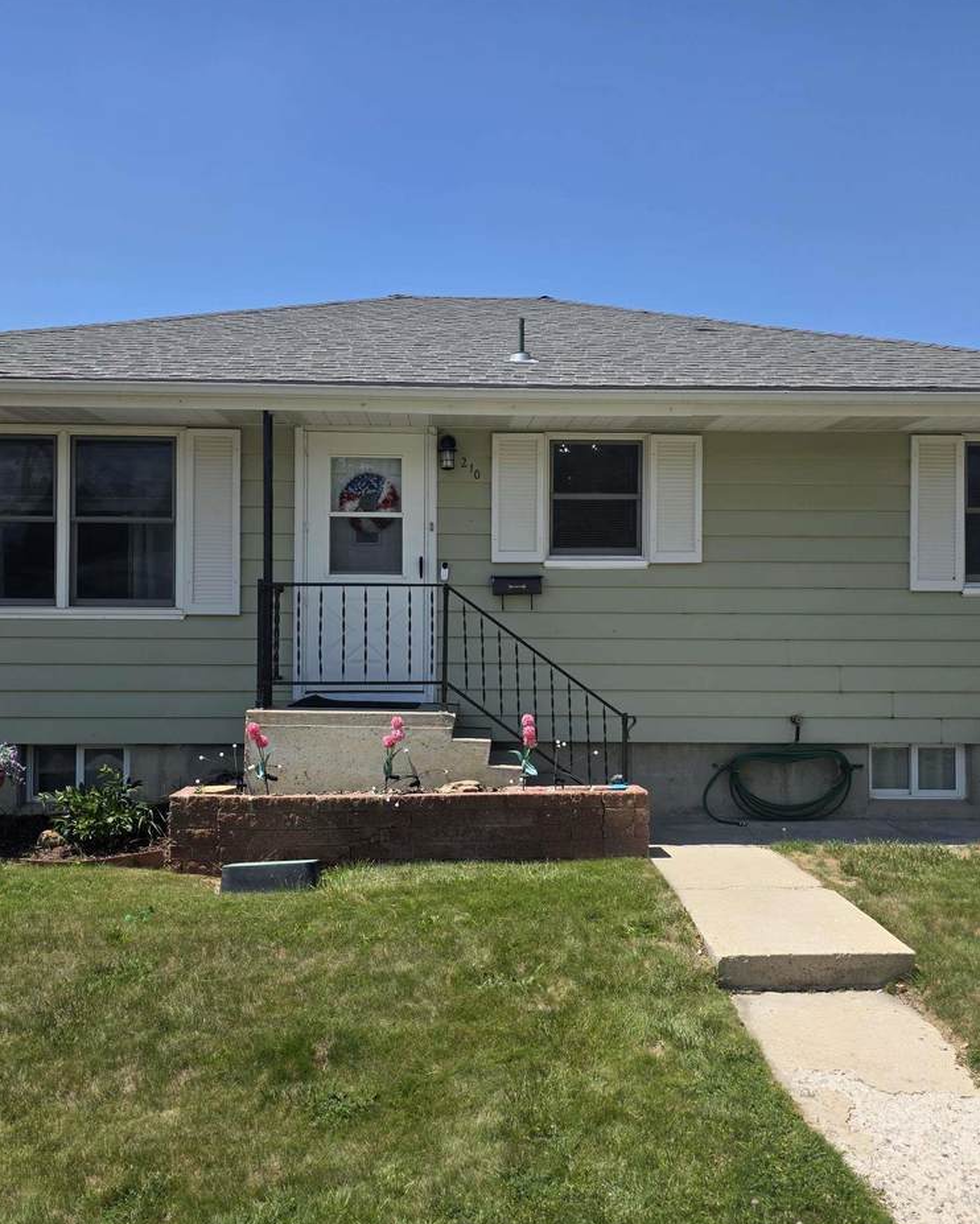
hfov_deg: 47.1
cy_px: 626
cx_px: 497
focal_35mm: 31
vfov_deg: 57.2
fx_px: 1124
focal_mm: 6.3
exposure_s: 1/5958
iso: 80
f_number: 1.7
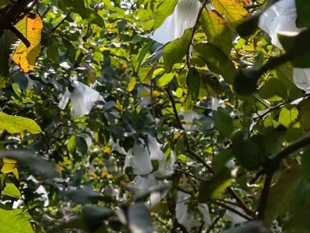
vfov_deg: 22.9
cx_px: 118
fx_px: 555
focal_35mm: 62
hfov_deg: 31.1
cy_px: 15
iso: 50
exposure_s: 1/3020
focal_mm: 8.7
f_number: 1.9
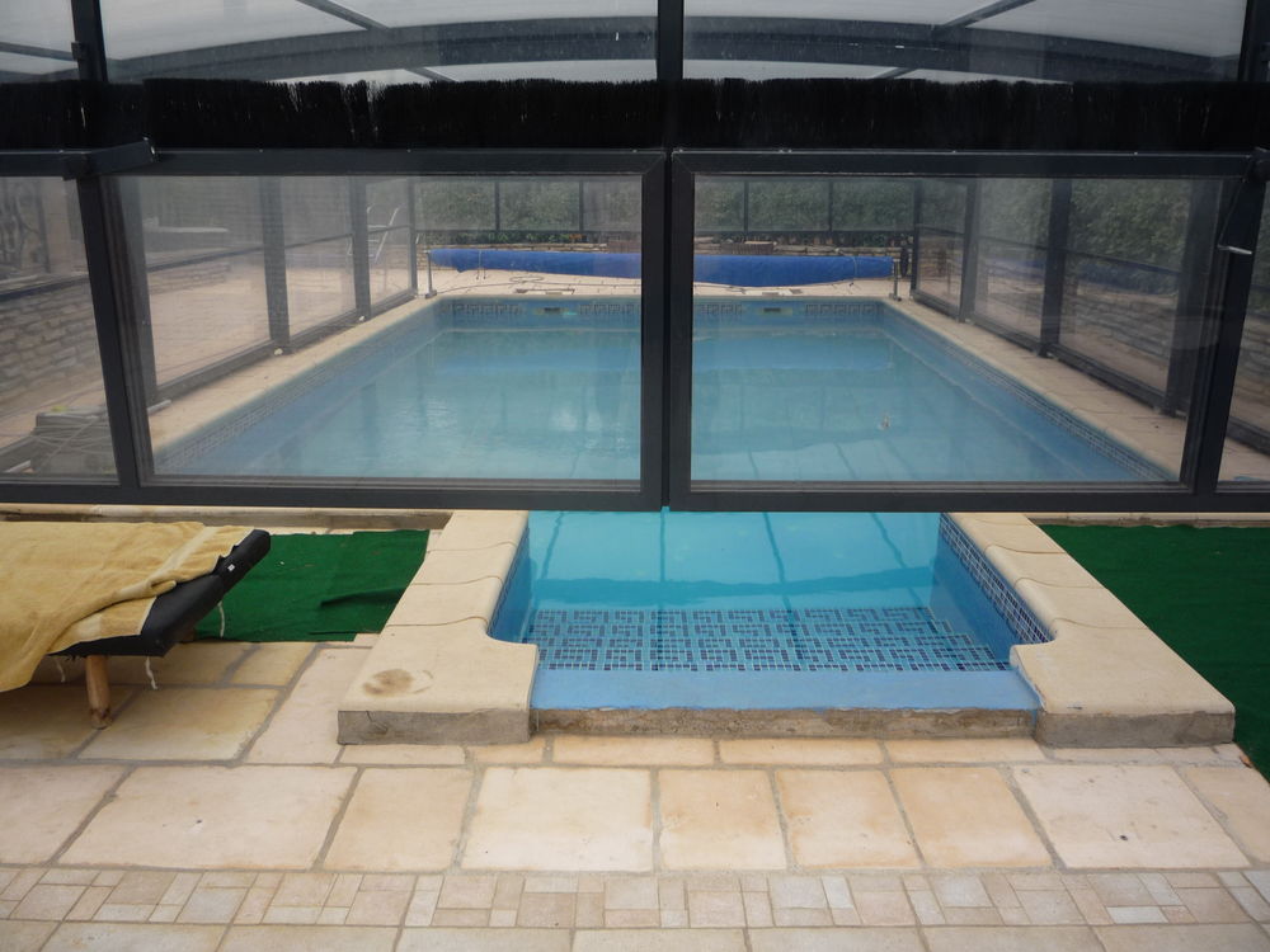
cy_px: 476
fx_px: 1101
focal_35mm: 30
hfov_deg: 60.0
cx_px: 635
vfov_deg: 46.8
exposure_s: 1/250
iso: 100
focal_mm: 5.2
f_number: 4
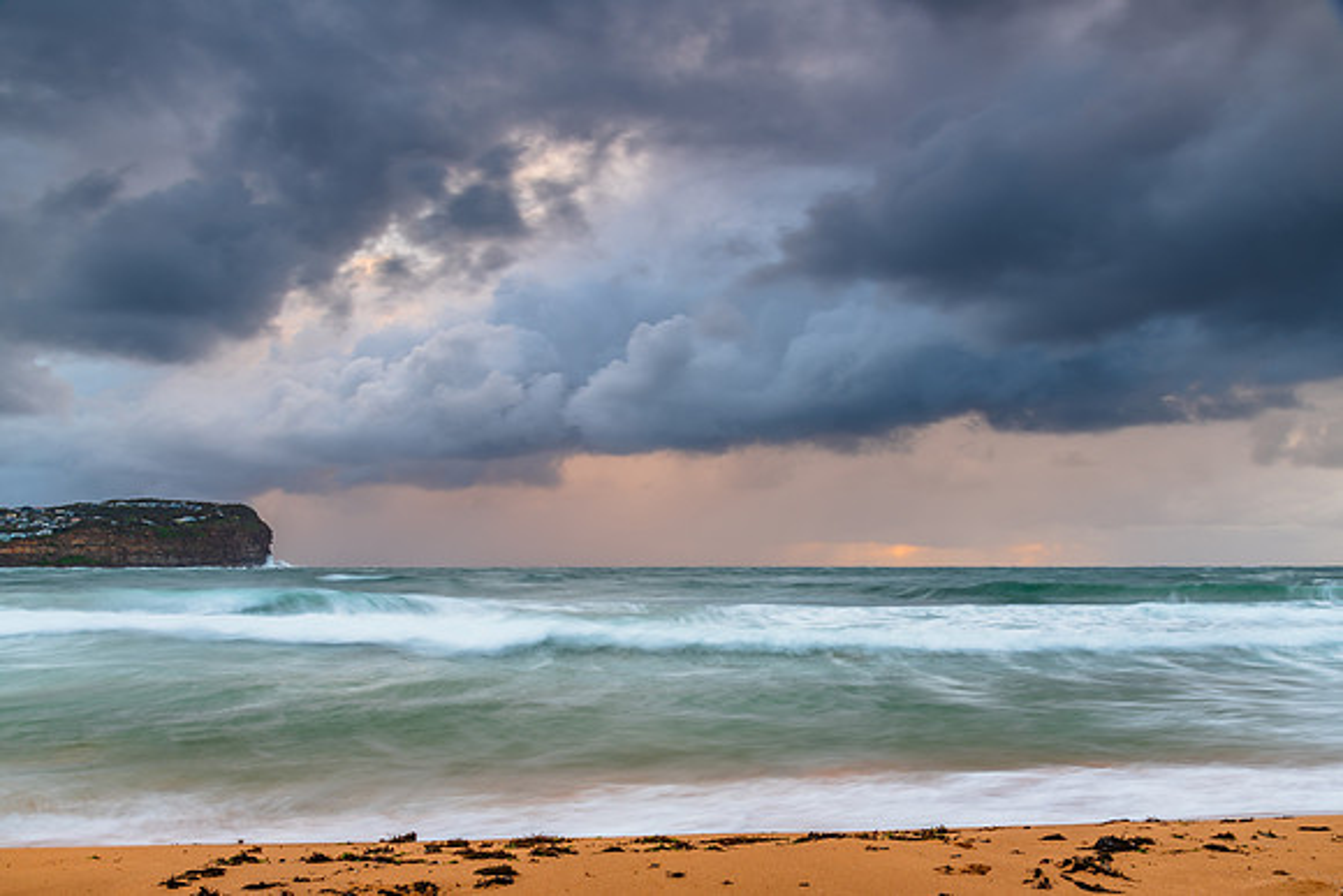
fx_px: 1171
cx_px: 672
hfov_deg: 59.7
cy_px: 448
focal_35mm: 31
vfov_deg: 41.9
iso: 31
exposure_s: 1.6
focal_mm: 31
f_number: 13
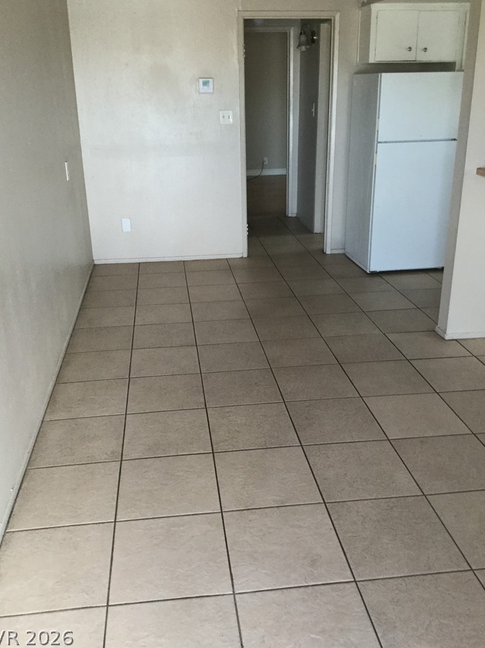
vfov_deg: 55.3
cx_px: 234
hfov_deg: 42.9
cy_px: 308
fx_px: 617
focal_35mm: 33
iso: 40
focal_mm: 3.3
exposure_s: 1/30
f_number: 2.4
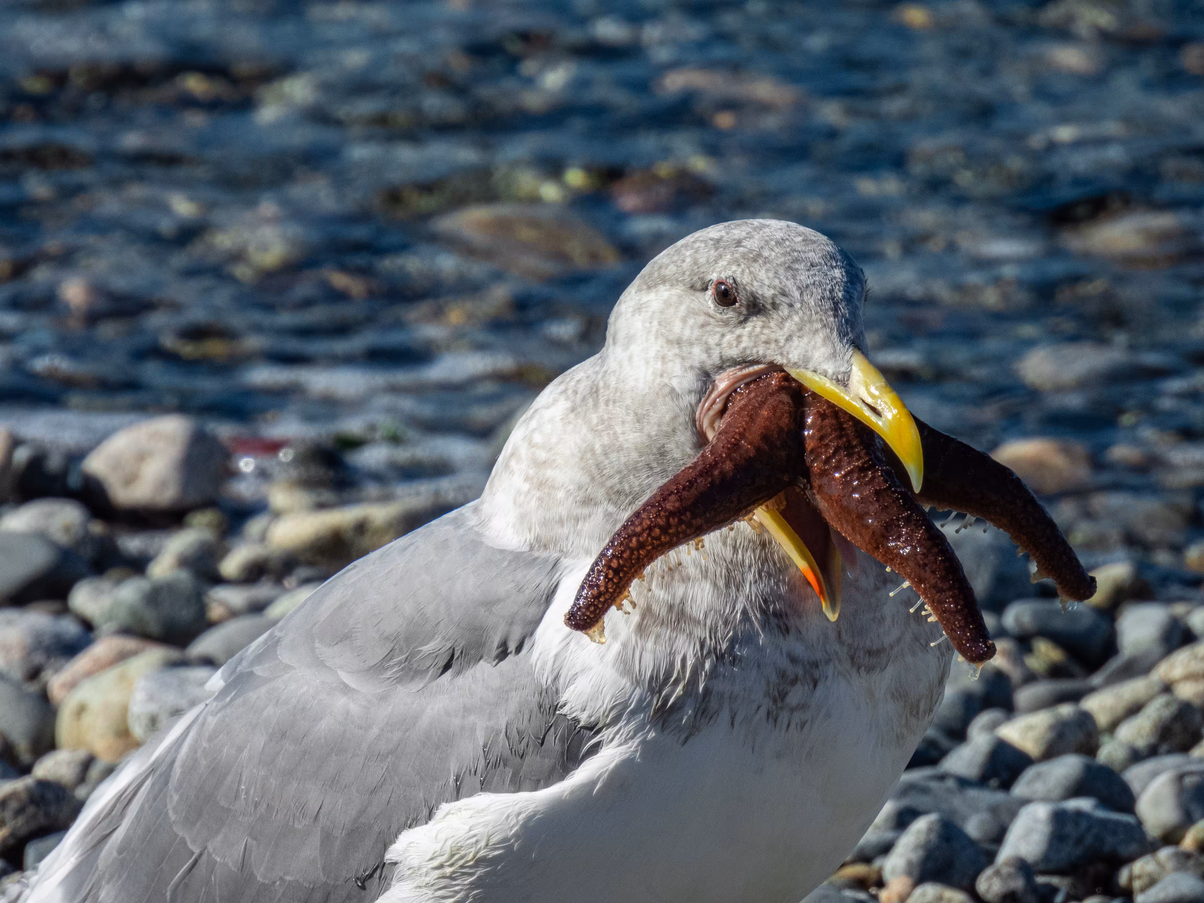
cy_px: 452
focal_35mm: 1200
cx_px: 602
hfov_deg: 1.7
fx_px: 41738
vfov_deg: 1.2
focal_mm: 214
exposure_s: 1/640
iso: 100
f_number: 6.3
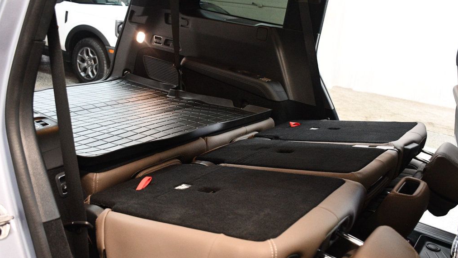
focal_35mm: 36
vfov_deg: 32.8
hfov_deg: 55.3
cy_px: 131
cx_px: 230
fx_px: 437
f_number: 3.8
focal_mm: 23
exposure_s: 1/60
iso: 3600
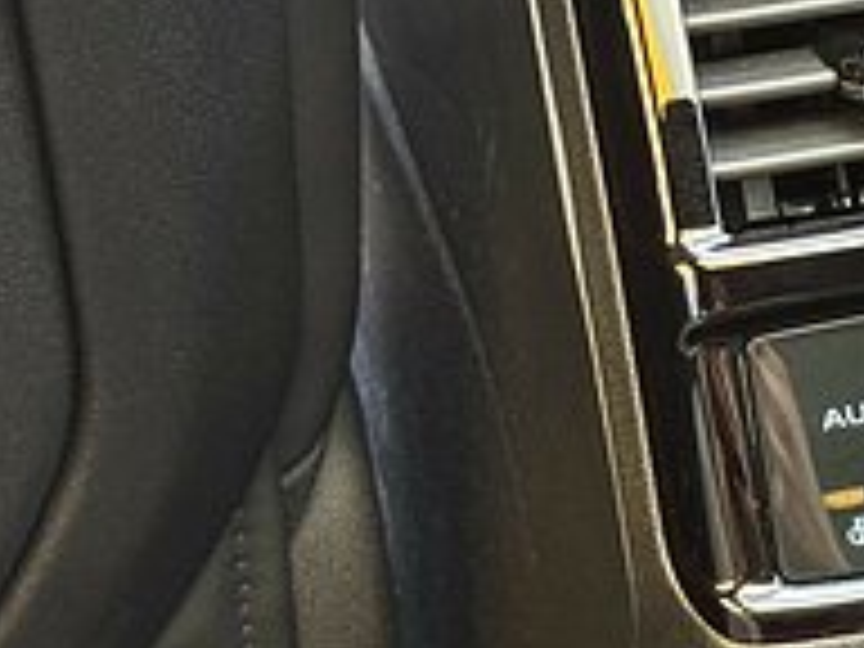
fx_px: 3419
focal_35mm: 137
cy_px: 364
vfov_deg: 10.8
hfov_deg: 13.9
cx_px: 1116
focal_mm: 6.76
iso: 400
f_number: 1.78
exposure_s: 1/40
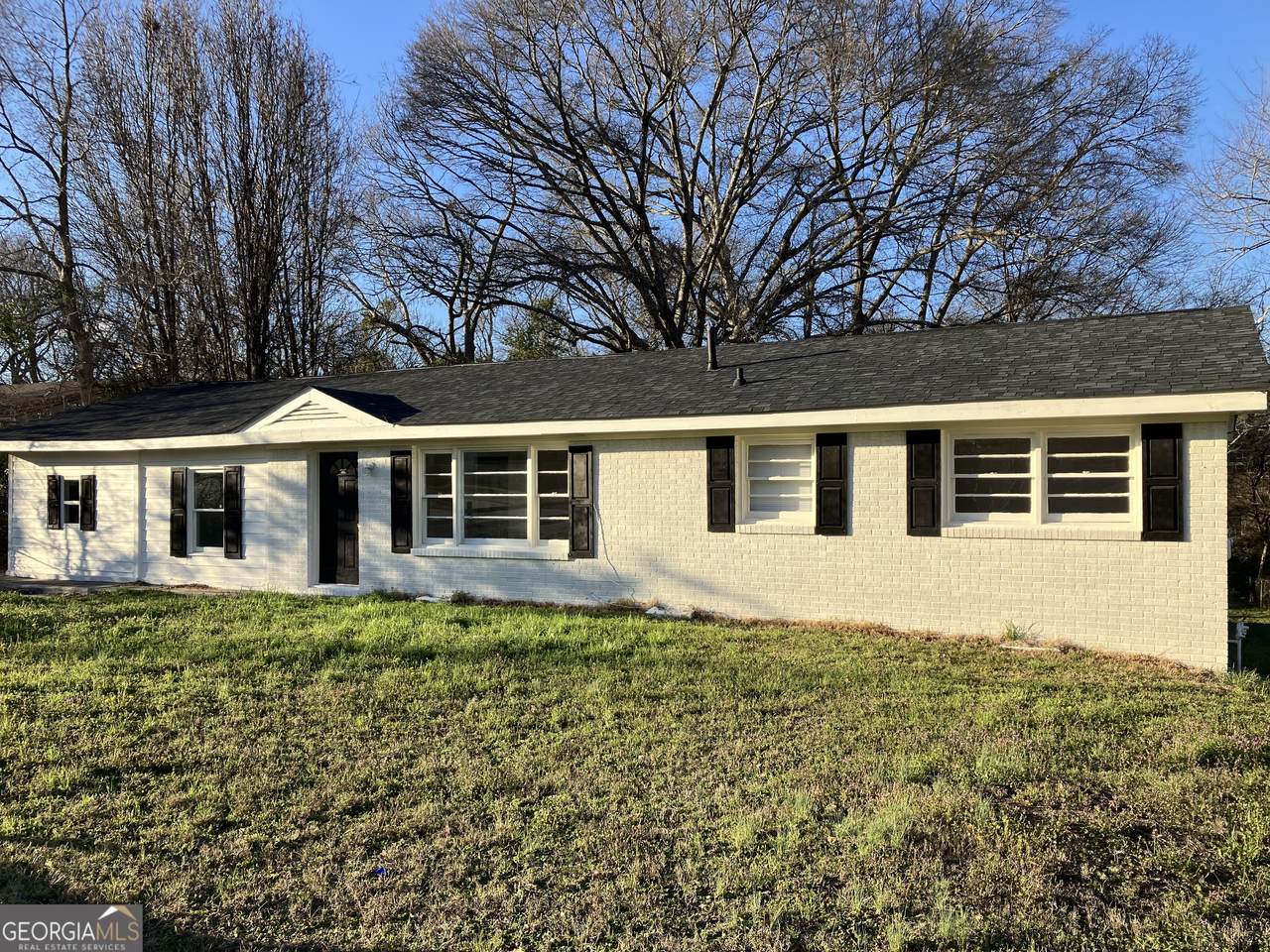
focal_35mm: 28
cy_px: 476
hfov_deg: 63.4
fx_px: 1027
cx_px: 635
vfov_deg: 49.7
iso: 32
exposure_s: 1/934
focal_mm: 3.99
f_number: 1.8
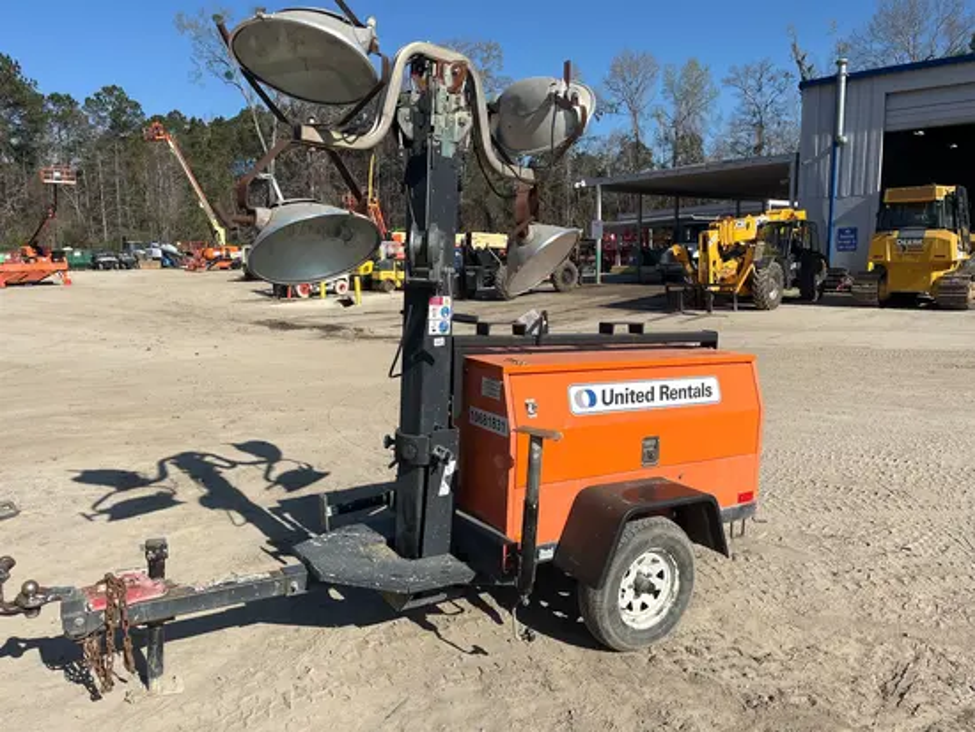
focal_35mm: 26
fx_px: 733
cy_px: 366
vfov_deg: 53.1
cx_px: 488
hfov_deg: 67.3
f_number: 1.6
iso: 50
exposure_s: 1/4149
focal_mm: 5.1
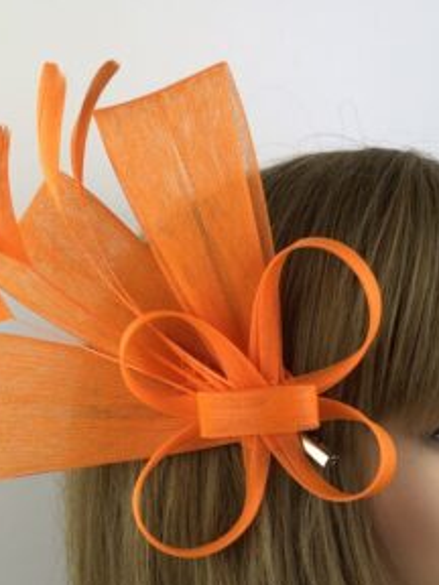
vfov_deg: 44.7
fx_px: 710
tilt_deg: -8.3
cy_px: 256
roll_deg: -2.0
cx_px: 232
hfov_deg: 34.3
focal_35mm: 42
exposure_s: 1/314
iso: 20
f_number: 1.8
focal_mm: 3.99
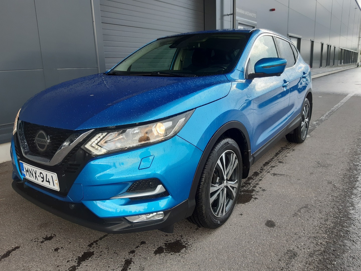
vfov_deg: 53.1
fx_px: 271
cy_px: 136
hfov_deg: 67.3
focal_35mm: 26
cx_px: 180
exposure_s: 1/100
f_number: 1.7
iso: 50
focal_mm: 3.92
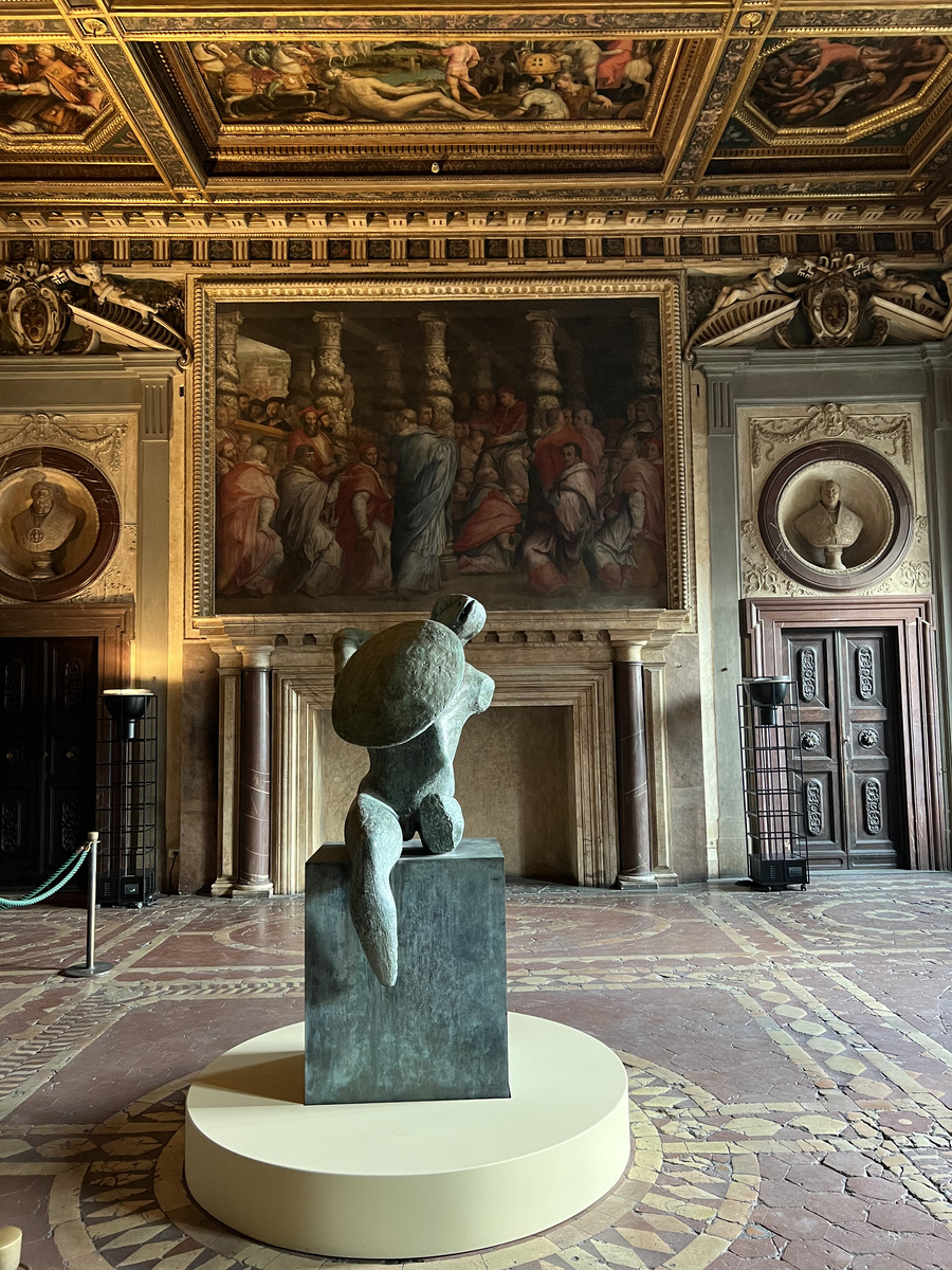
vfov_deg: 67.3
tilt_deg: +5.2
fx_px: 953
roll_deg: +1.3
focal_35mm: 26
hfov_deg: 53.1
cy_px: 635
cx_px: 476
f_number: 1.5
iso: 400
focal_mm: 5.7
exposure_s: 1/50
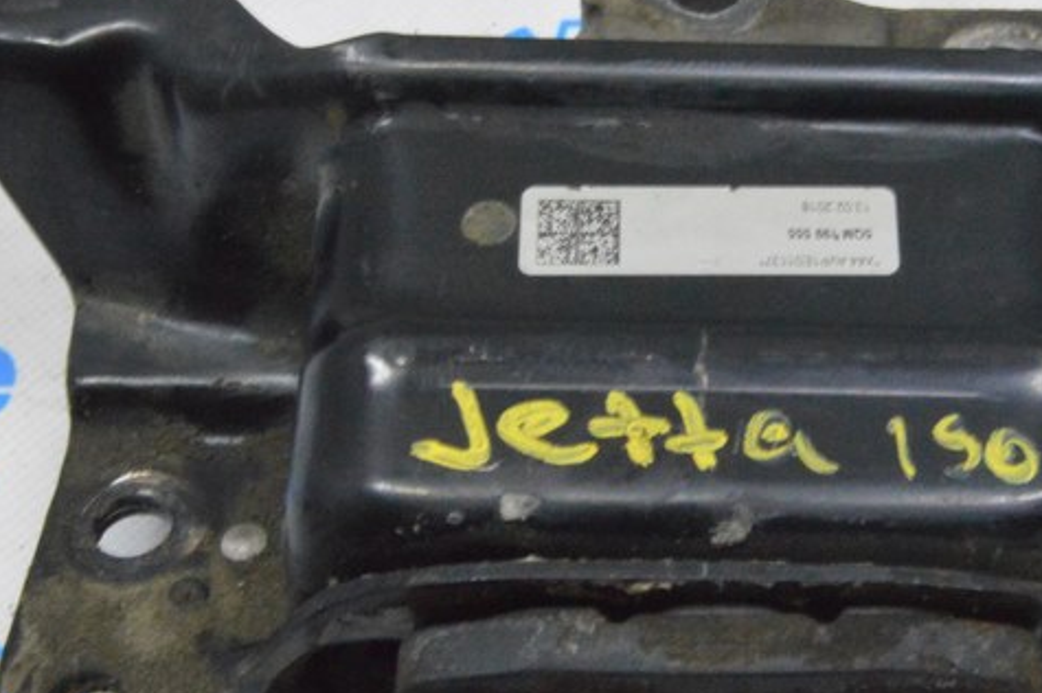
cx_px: 715
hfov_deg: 20.9
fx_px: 2806
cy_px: 260
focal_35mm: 97
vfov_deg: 14.1
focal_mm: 30
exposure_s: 1/20
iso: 6400
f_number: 20
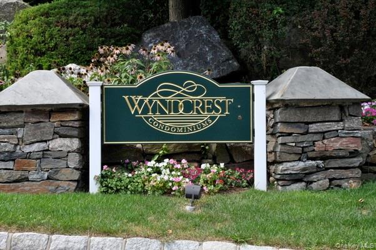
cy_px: 125
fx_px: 908
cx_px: 188
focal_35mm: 87
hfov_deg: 23.4
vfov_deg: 15.7
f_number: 10
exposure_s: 1/400
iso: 1000
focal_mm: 58
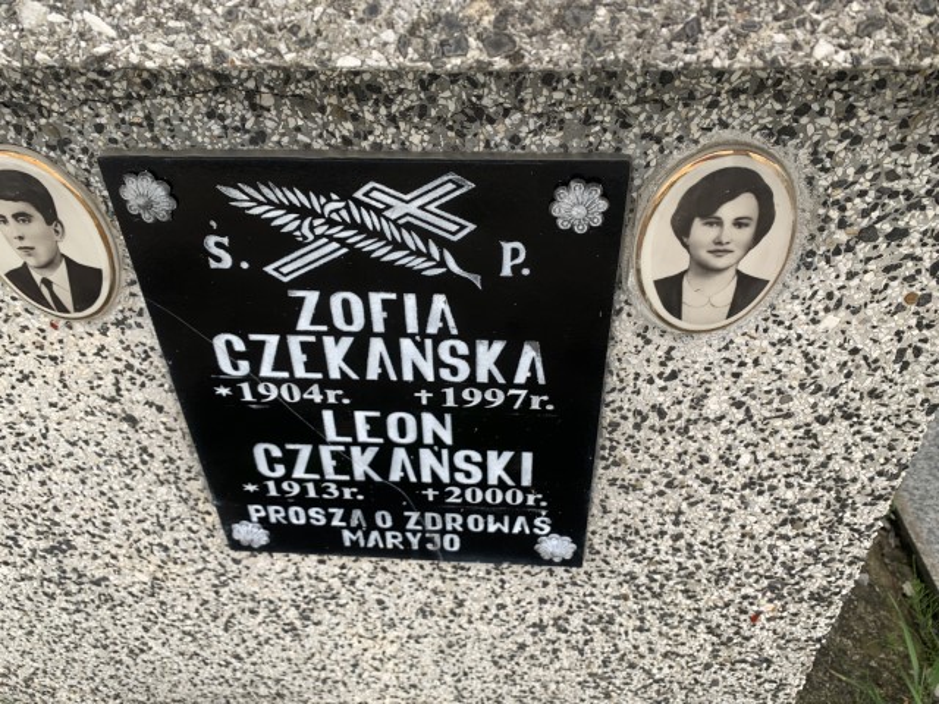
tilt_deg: -35.5
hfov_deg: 67.3
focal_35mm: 26
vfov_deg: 53.1
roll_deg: -1.0
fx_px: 705
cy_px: 352
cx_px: 470
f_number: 1.8
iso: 25
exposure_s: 1/234
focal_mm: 4.25
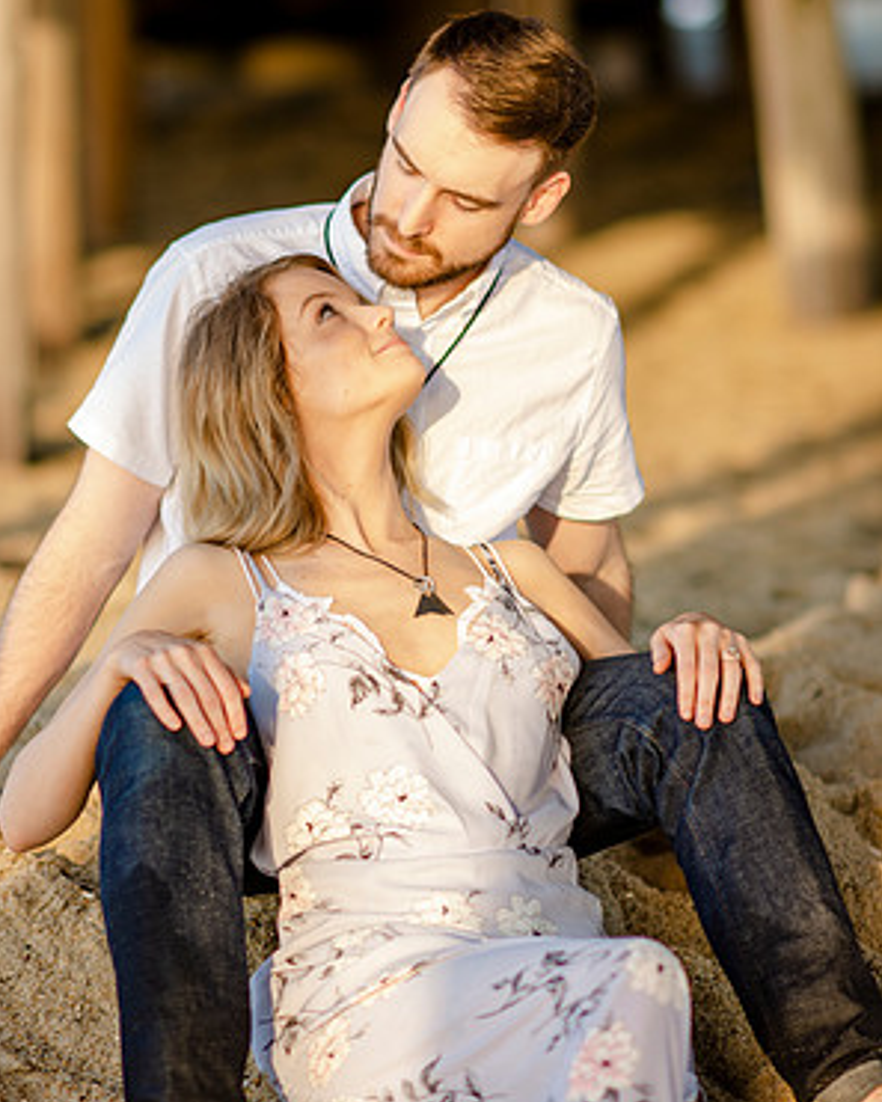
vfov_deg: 13.3
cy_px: 558
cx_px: 440
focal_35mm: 145
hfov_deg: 10.7
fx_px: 4729
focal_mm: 85
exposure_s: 1/500
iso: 125
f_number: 1.8
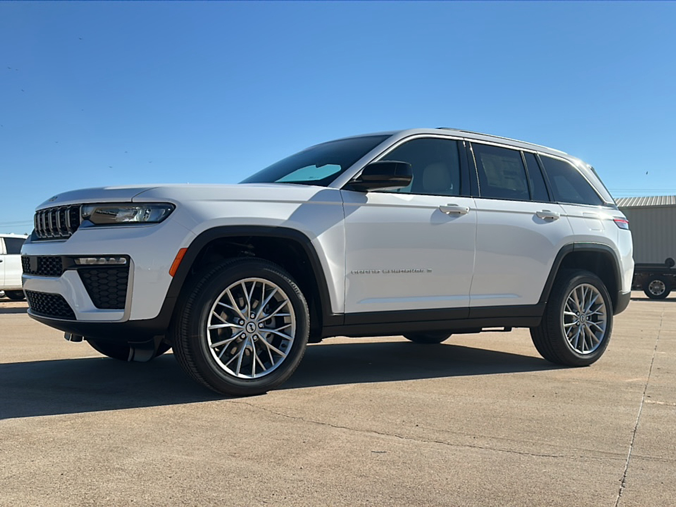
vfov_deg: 46.8
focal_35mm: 30
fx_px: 586
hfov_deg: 60.0
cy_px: 254
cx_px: 338
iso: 80
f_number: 1.78
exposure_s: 1/6289
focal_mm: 6.86
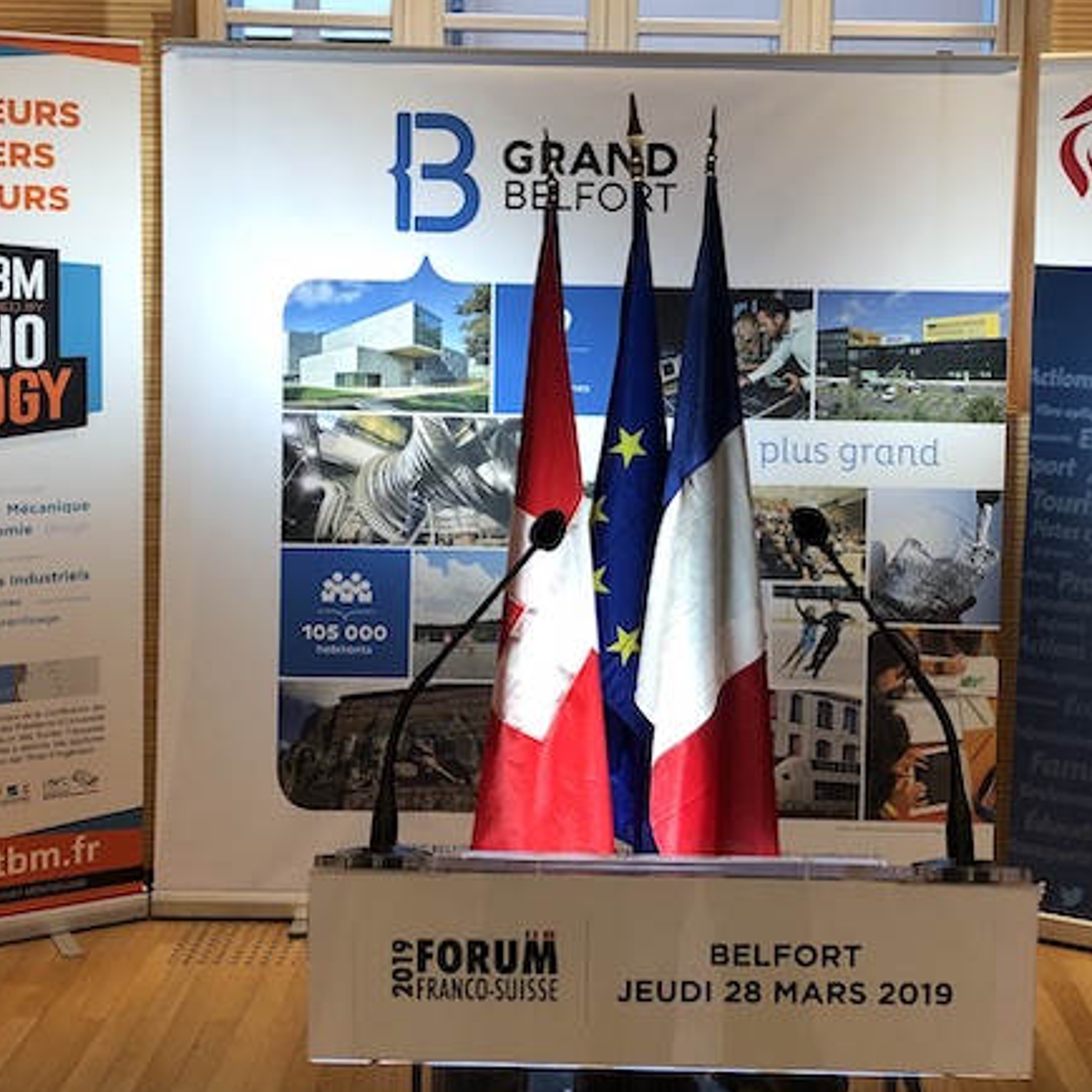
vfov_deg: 30.0
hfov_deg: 30.0
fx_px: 2034
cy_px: 435
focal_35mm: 57
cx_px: 664
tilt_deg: -4.8
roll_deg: -0.9
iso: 40
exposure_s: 1/67
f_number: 1.8
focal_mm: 3.99
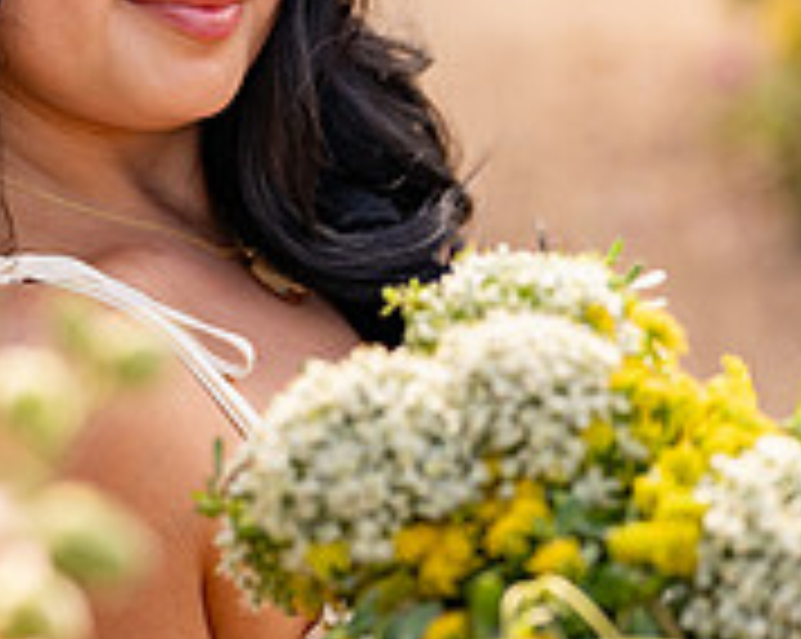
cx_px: 162
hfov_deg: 11.6
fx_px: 3931
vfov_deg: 9.3
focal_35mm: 166
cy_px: 162
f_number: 2.8
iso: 100
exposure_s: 1/320
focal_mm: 70
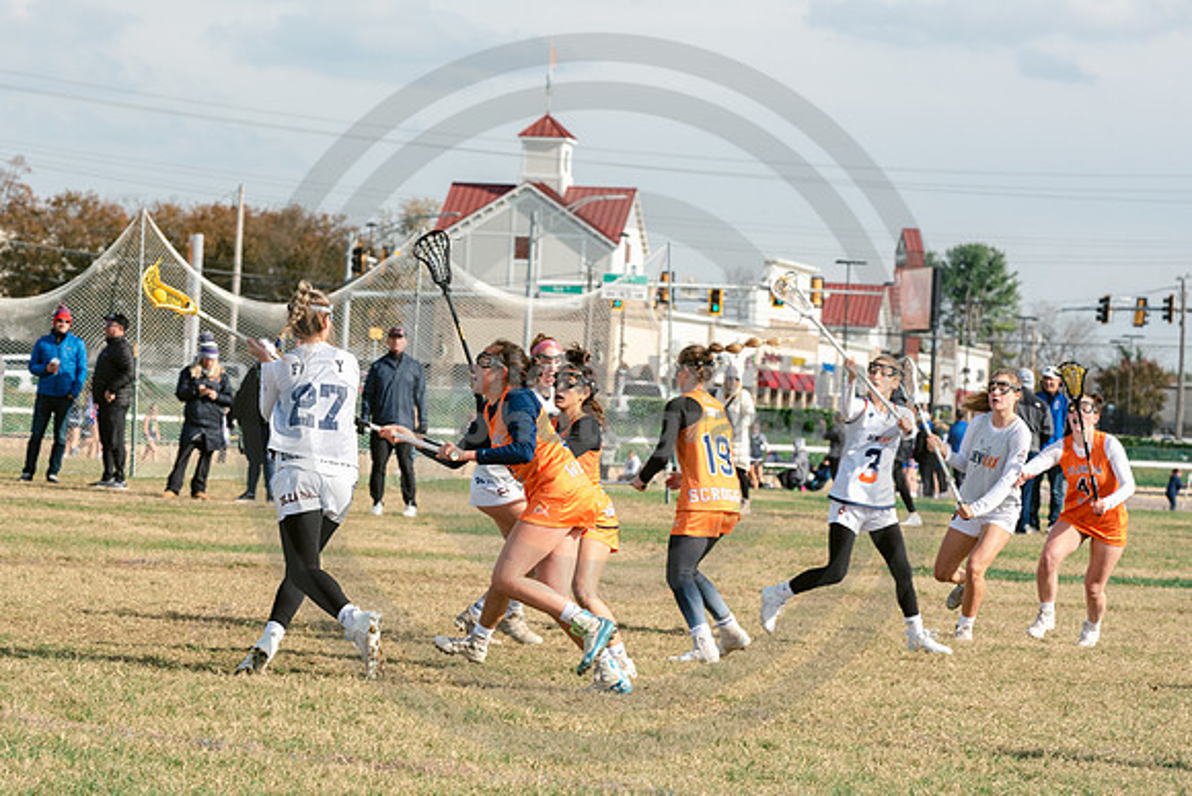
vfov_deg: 7.8
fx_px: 5853
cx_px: 534
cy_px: 541
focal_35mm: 177
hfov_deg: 11.6
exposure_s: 1/800
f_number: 7.1
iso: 250
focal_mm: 130
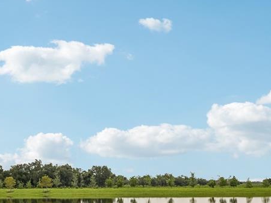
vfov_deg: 37.9
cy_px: 183
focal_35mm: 35
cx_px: 129
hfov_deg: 52.6
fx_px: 274
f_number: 8
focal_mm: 16
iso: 400
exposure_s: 1/1600
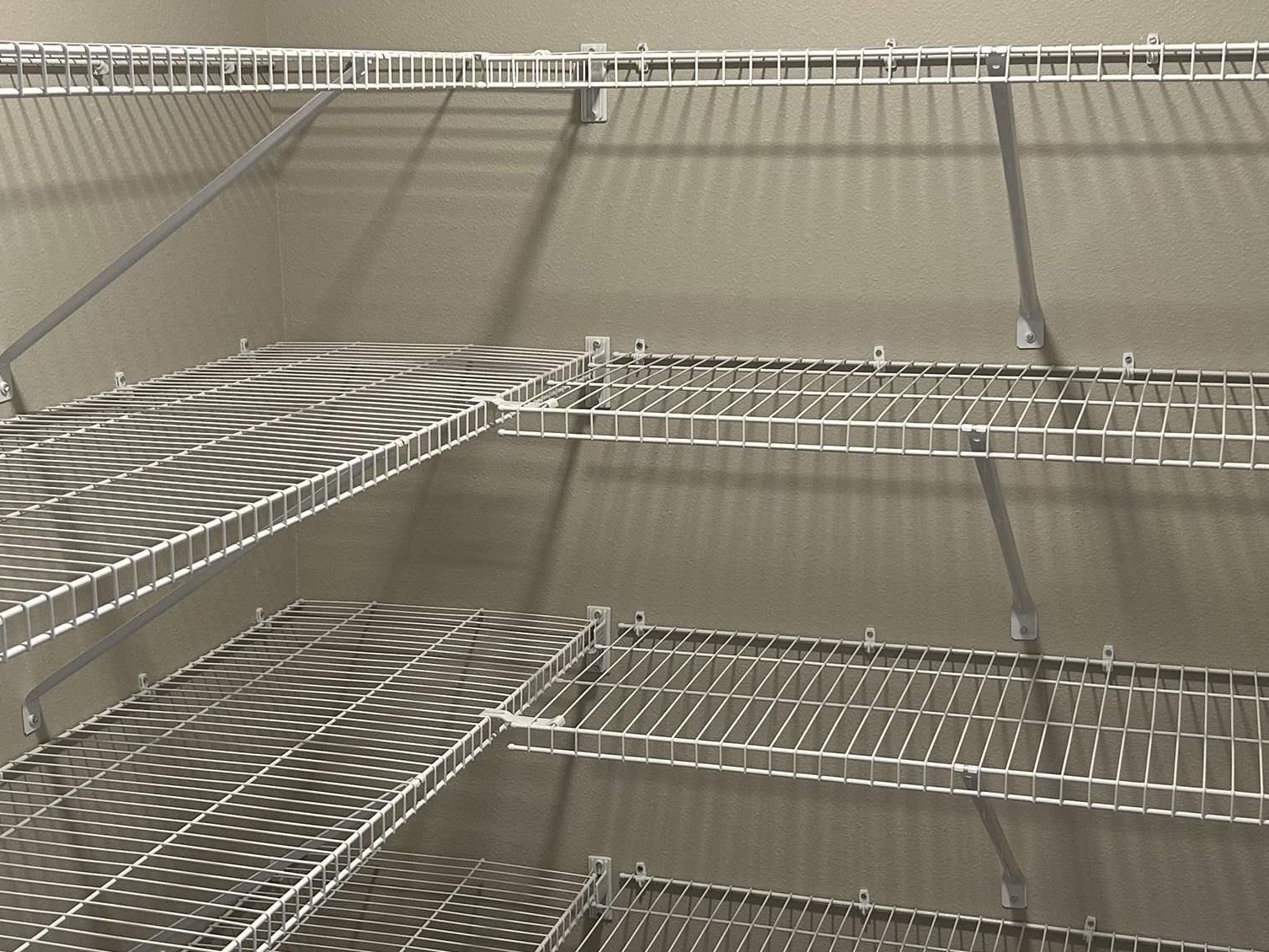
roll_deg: +0.9
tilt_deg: -13.9
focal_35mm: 53
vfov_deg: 27.5
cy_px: 575
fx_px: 1943
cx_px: 578
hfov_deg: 36.1
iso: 64
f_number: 1.5
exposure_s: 1/60
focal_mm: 5.7
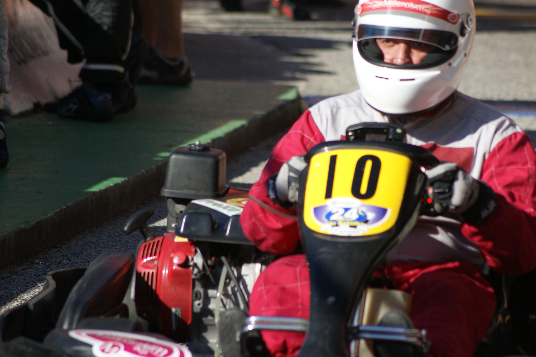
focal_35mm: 398
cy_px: 128
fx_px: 5923
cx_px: 321
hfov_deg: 5.2
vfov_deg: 3.5
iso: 100
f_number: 5.6
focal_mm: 200
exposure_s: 1/400
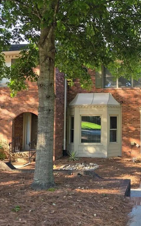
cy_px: 112
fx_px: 203
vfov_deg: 58.1
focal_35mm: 33
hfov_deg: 35.9
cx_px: 128
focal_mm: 6.3
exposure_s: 1/120
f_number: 1.7
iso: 20
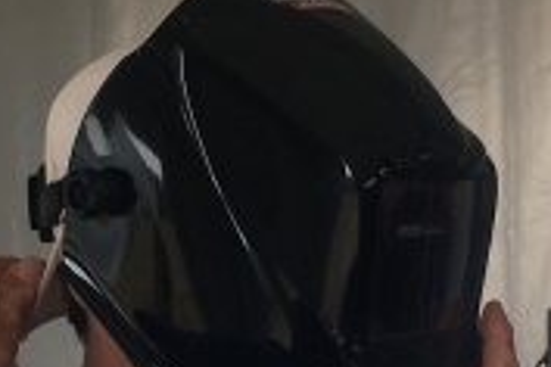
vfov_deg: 10.0
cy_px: 417
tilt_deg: -3.7
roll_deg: +0.3
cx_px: 258
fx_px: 2081
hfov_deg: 15.1
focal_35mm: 136
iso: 25
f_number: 2.2
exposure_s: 1/458
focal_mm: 4.15
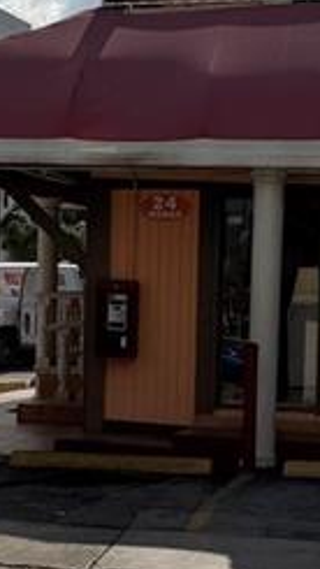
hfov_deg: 9.3
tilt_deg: -3.6
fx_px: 1929
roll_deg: -2.1
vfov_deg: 16.7
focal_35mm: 128
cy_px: 339
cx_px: -116
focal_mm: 6.76
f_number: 1.78
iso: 80
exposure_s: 1/14286
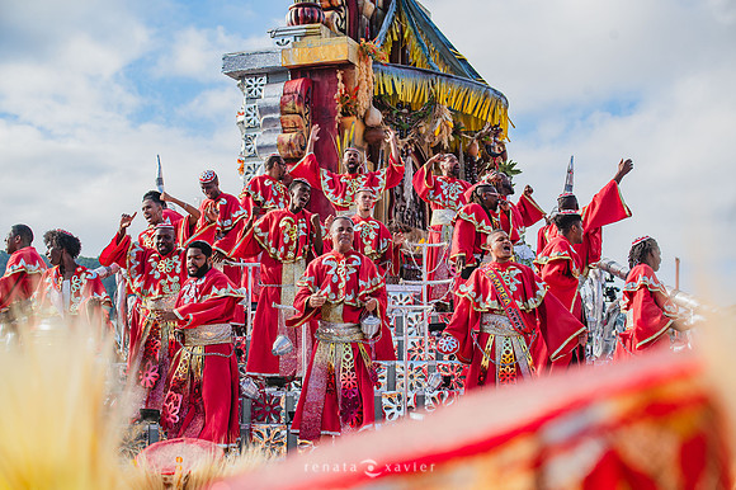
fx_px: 1430
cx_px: 368
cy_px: 245
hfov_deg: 28.9
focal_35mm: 70
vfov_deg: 19.4
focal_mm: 70
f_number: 5.6
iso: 400
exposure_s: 1/1600
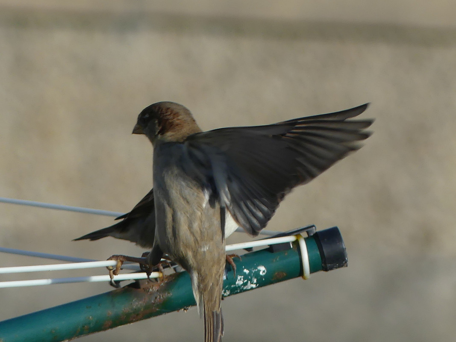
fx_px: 15806
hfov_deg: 1.7
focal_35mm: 1200
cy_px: 171
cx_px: 228
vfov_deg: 1.2
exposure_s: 1/640
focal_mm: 108
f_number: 4
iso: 100
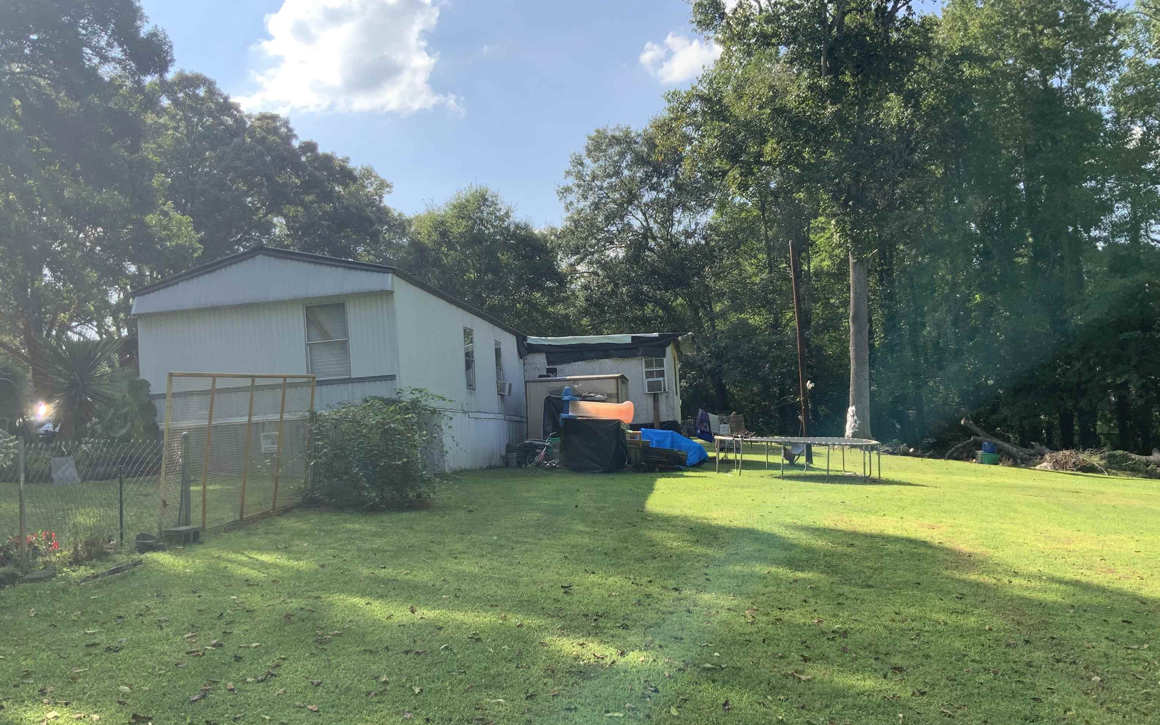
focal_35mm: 31
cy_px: 400
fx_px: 980
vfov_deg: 40.6
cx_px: 584
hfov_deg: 61.2
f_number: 1.8
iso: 16
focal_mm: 3
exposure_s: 1/749
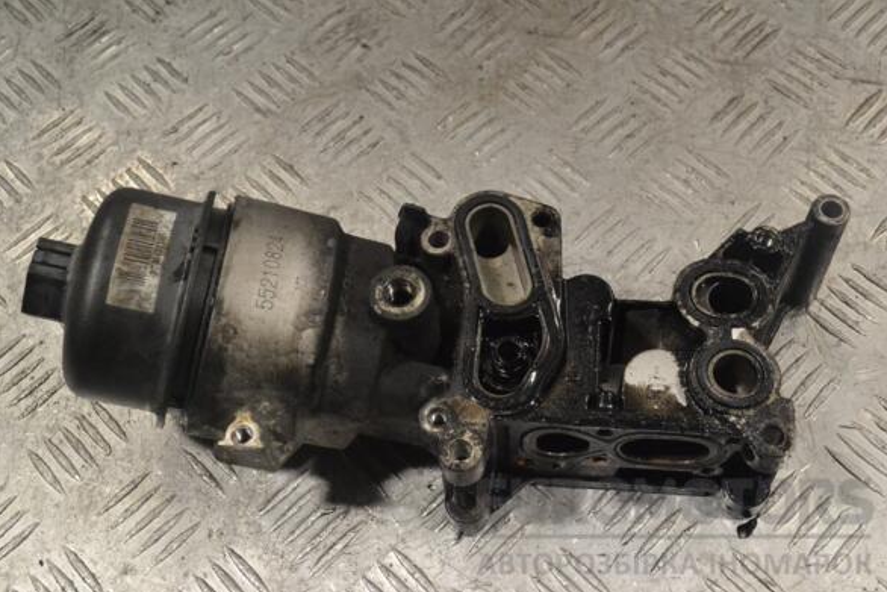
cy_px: 300
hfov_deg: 44.0
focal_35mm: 45
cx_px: 448
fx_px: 1097
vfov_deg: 30.2
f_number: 9
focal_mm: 29
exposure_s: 1/320
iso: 3200
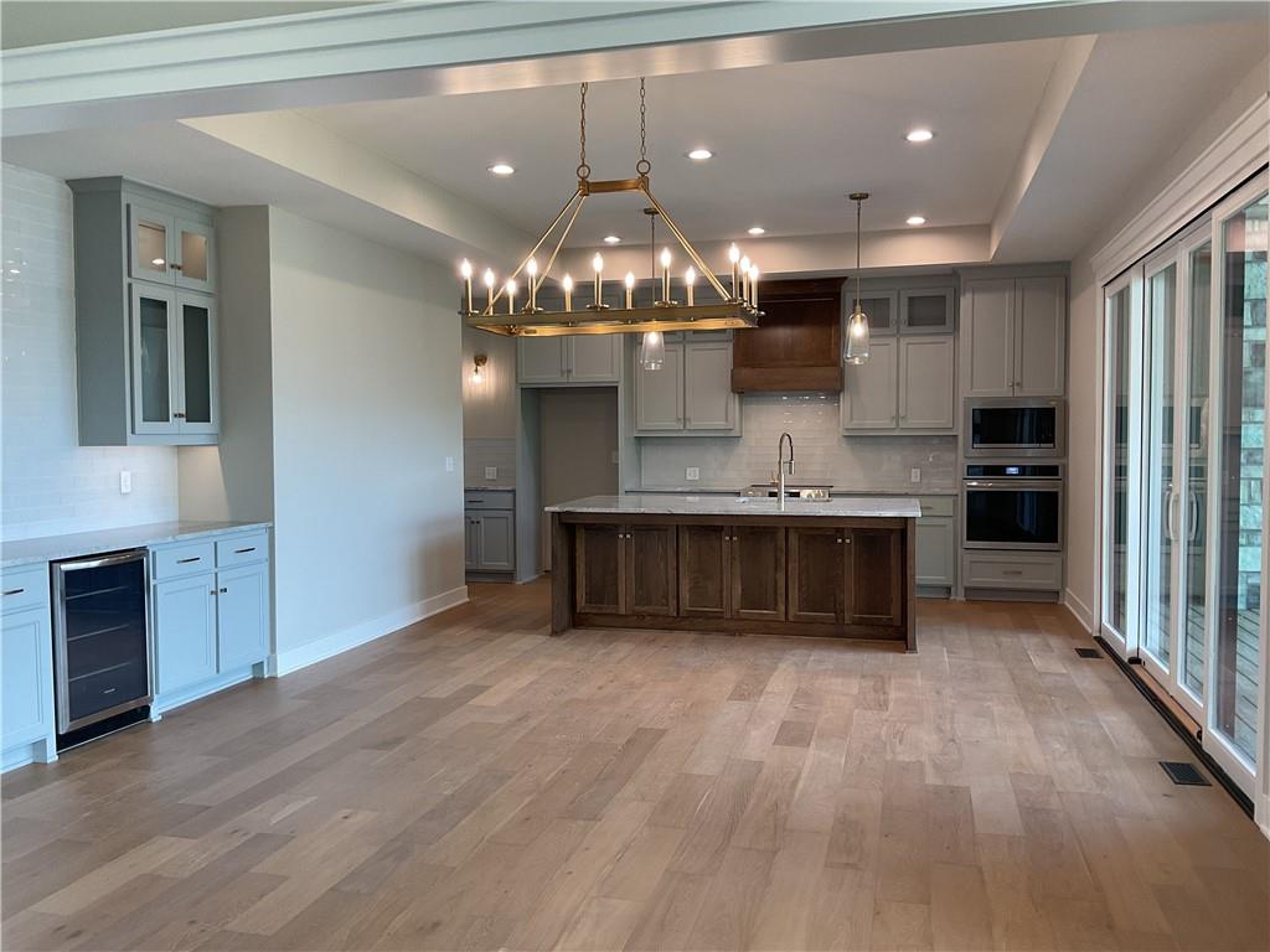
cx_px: 635
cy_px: 476
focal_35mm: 29
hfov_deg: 61.7
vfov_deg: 48.2
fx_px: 1064
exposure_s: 1/120
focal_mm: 3
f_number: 1.8
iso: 64
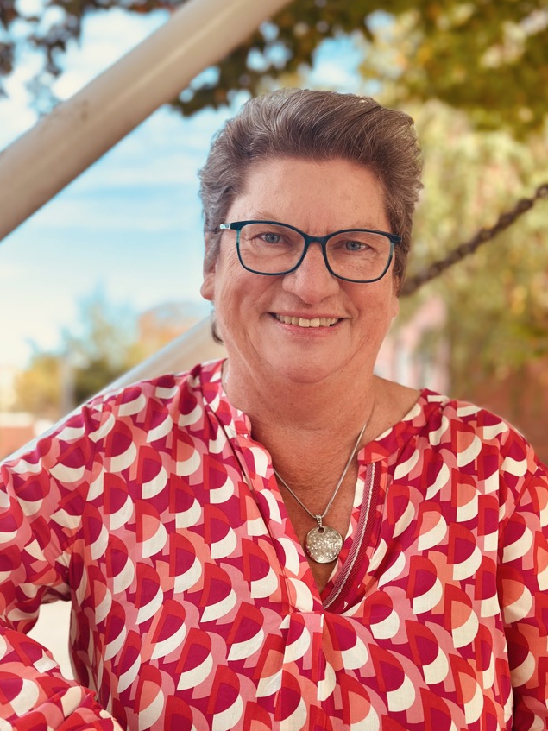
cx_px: 259
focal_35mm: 51
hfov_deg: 28.5
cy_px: 350
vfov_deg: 37.5
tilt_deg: +6.4
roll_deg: +0.4
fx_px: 1077
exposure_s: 1/467
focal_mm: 6.86
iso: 80
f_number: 1.78
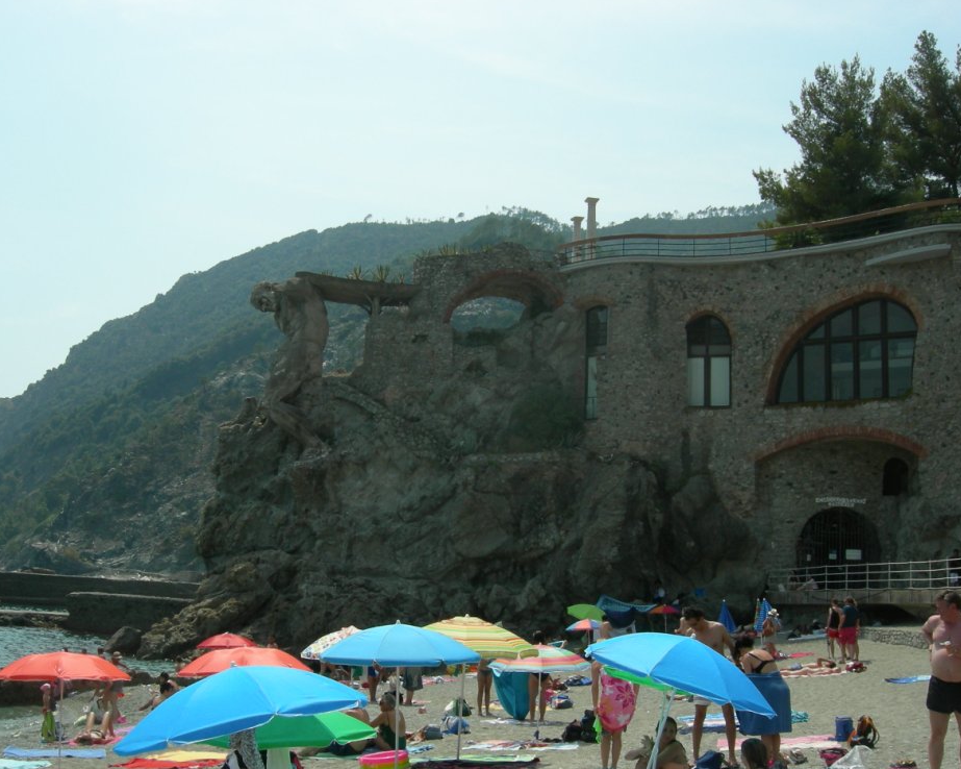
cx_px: 447
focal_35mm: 39
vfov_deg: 38.2
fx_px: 1109
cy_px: 394
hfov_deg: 46.8
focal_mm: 7.5
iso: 64
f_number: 6.8
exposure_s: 1/349
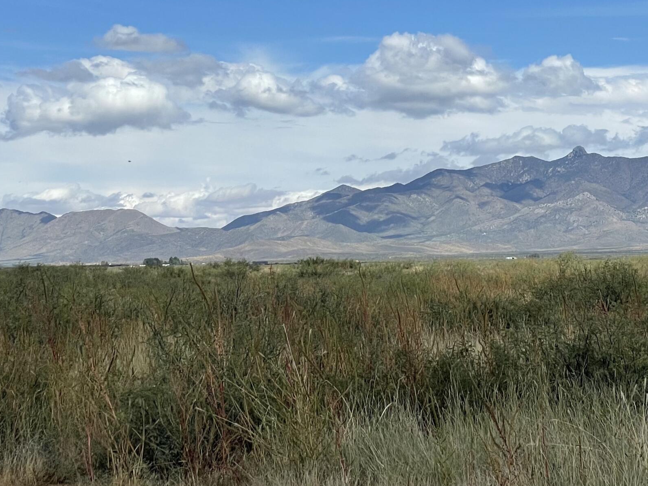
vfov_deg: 15.0
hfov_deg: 19.9
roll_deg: +0.5
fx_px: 1835
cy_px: 121
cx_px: 458
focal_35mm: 98
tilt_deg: +5.1
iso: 25
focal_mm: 6
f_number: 2
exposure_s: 1/2660
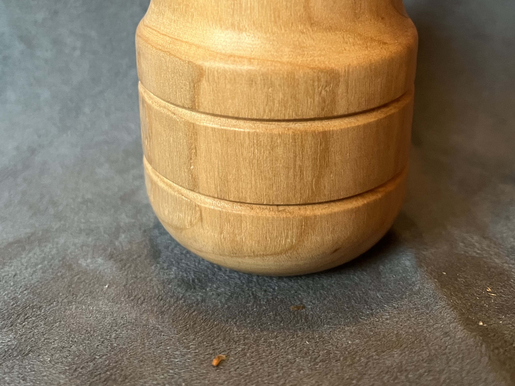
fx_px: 640
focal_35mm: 43
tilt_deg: -18.1
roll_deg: +1.4
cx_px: 242
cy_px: 74
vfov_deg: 32.6
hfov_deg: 43.8
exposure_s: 1/40
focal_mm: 5.1
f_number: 1.6
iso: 640
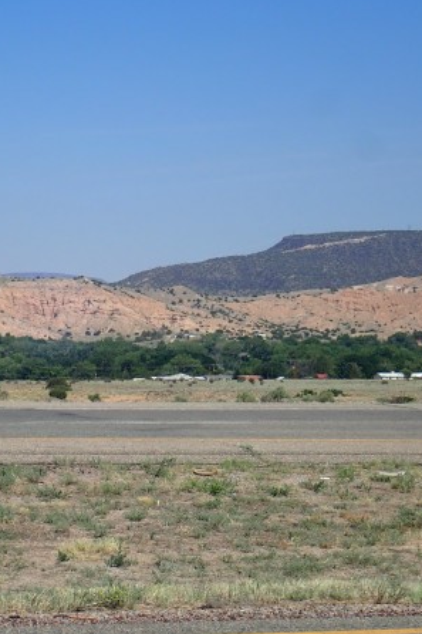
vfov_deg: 14.7
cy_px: 316
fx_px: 2463
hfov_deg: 9.7
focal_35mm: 140
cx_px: 48
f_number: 6.3
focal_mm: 18
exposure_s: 1/500
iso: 100
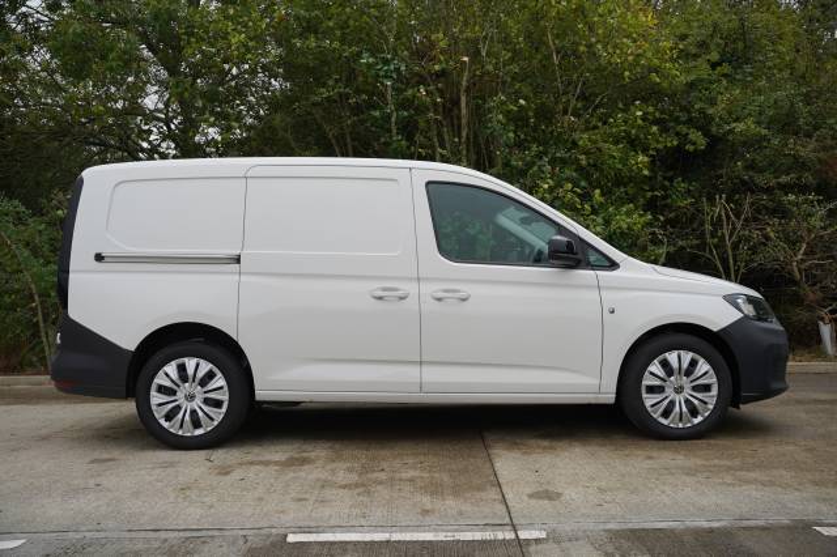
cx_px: 418
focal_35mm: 35
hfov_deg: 54.5
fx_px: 813
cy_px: 278
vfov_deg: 37.8
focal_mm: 35
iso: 100
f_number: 4
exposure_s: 1/60
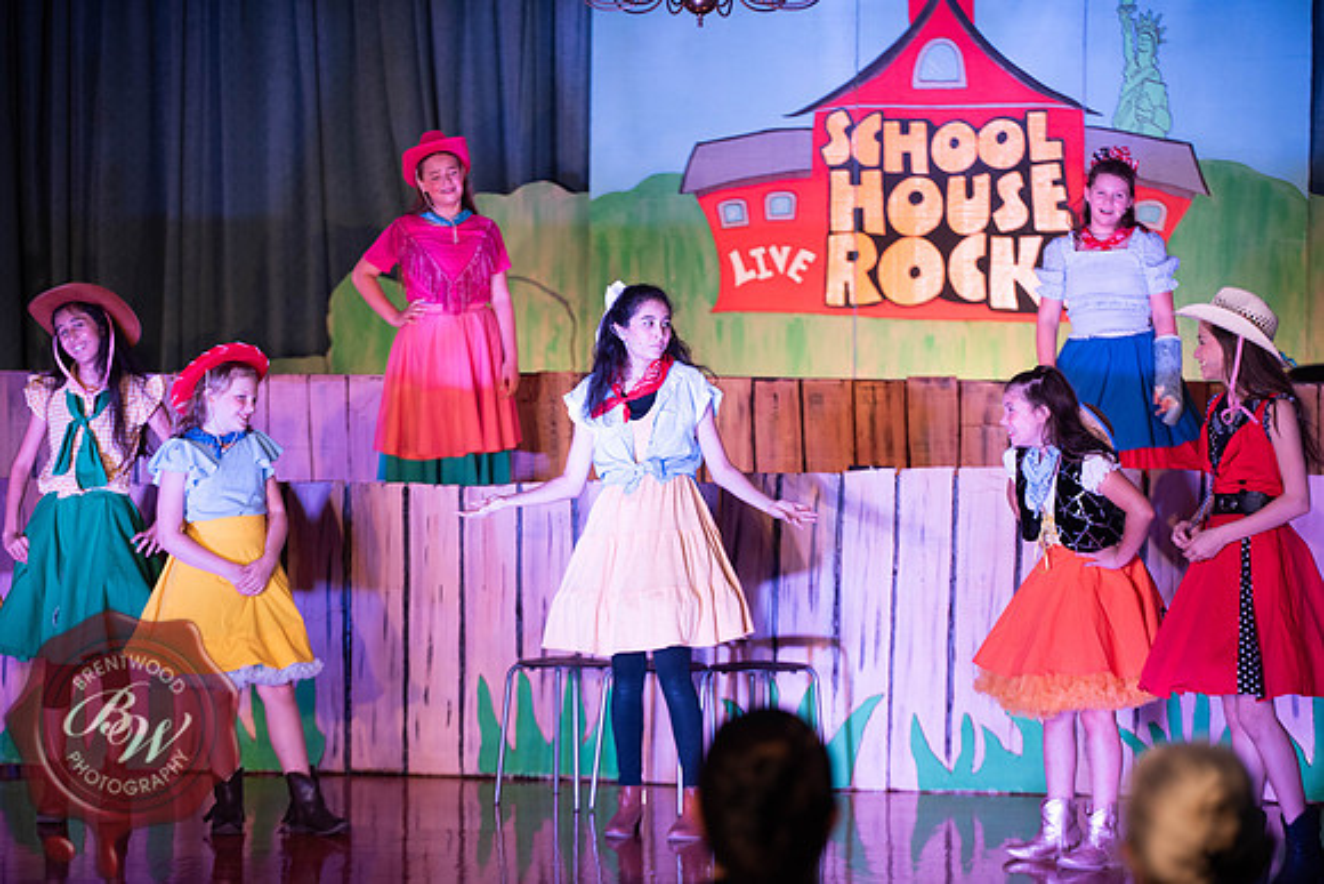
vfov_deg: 11.0
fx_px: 4598
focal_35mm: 125
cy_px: 442
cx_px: 662
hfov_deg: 16.4
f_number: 2.8
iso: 560
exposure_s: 1/125
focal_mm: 125
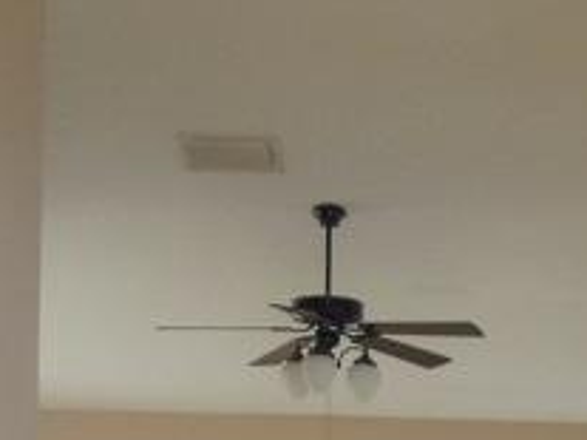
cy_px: 630
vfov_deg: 10.6
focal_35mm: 136
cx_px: 627
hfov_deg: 14.2
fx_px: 2305
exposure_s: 1/30
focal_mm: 6
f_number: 3.5
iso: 200
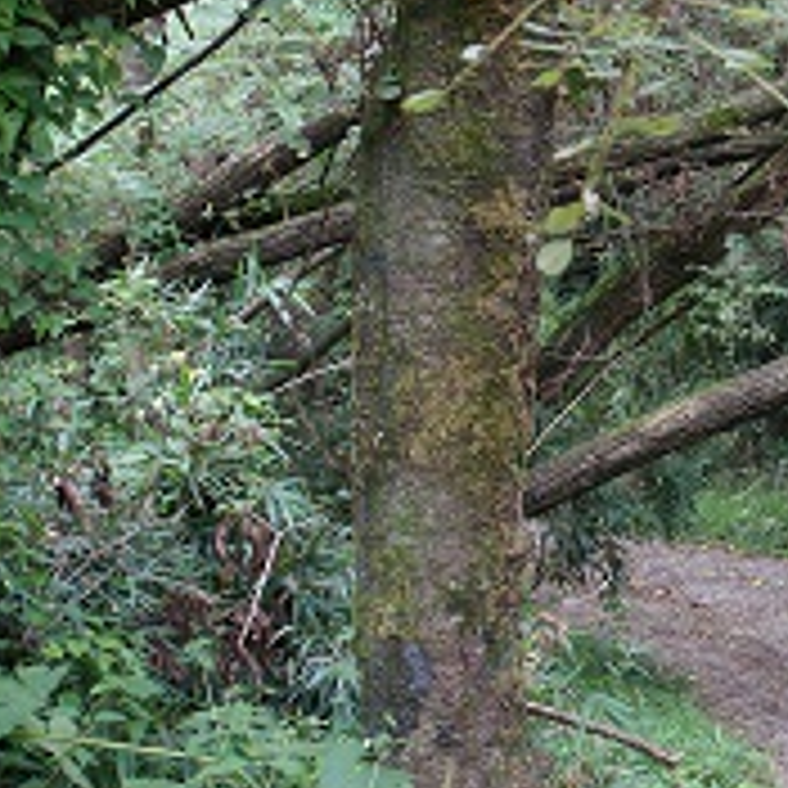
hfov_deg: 23.7
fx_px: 1722
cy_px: 365
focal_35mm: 67
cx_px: 928
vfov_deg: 25.8
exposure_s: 1/60
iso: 160
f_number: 4
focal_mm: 19.2
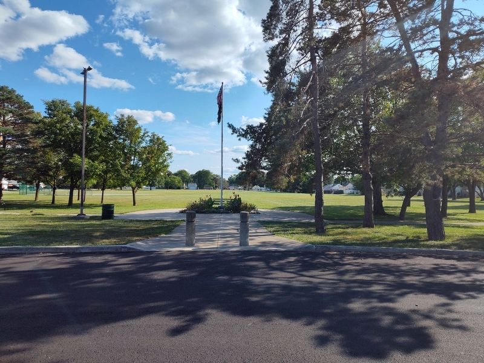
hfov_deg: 73.9
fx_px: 322
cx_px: 242
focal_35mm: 23
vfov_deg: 58.9
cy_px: 182
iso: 100
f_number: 1.8
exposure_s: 1/1938
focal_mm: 5.56
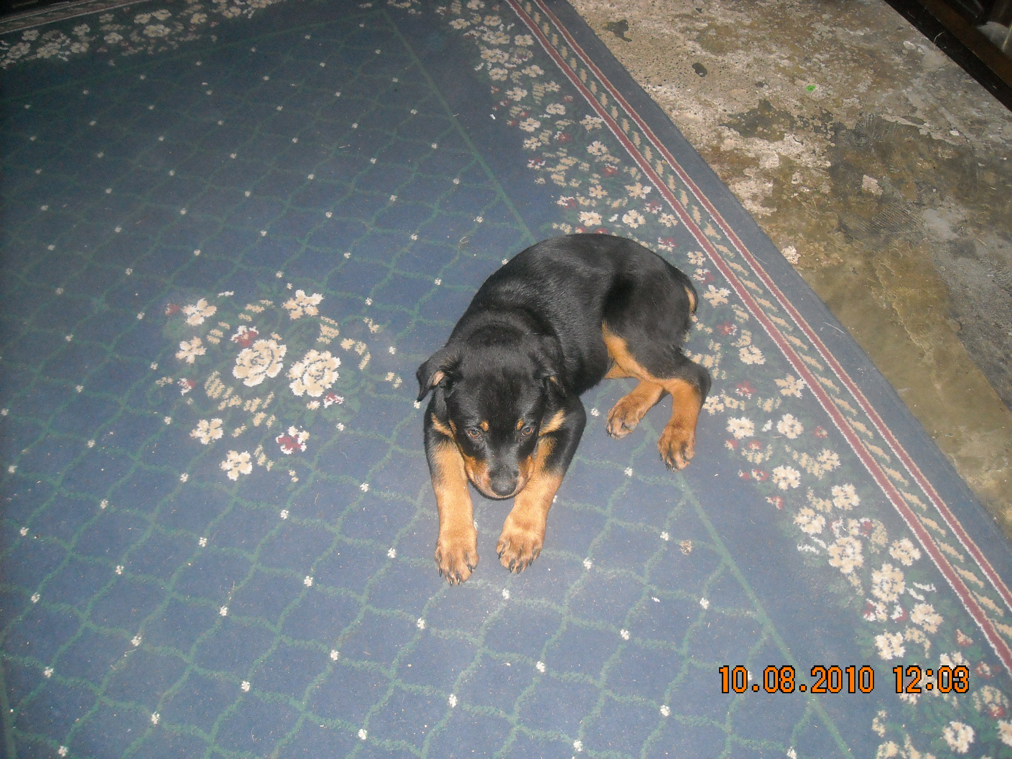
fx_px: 1023
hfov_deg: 52.6
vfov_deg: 40.7
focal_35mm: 35
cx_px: 506
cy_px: 380
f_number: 2.8
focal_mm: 5.7
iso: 400
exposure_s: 1/60
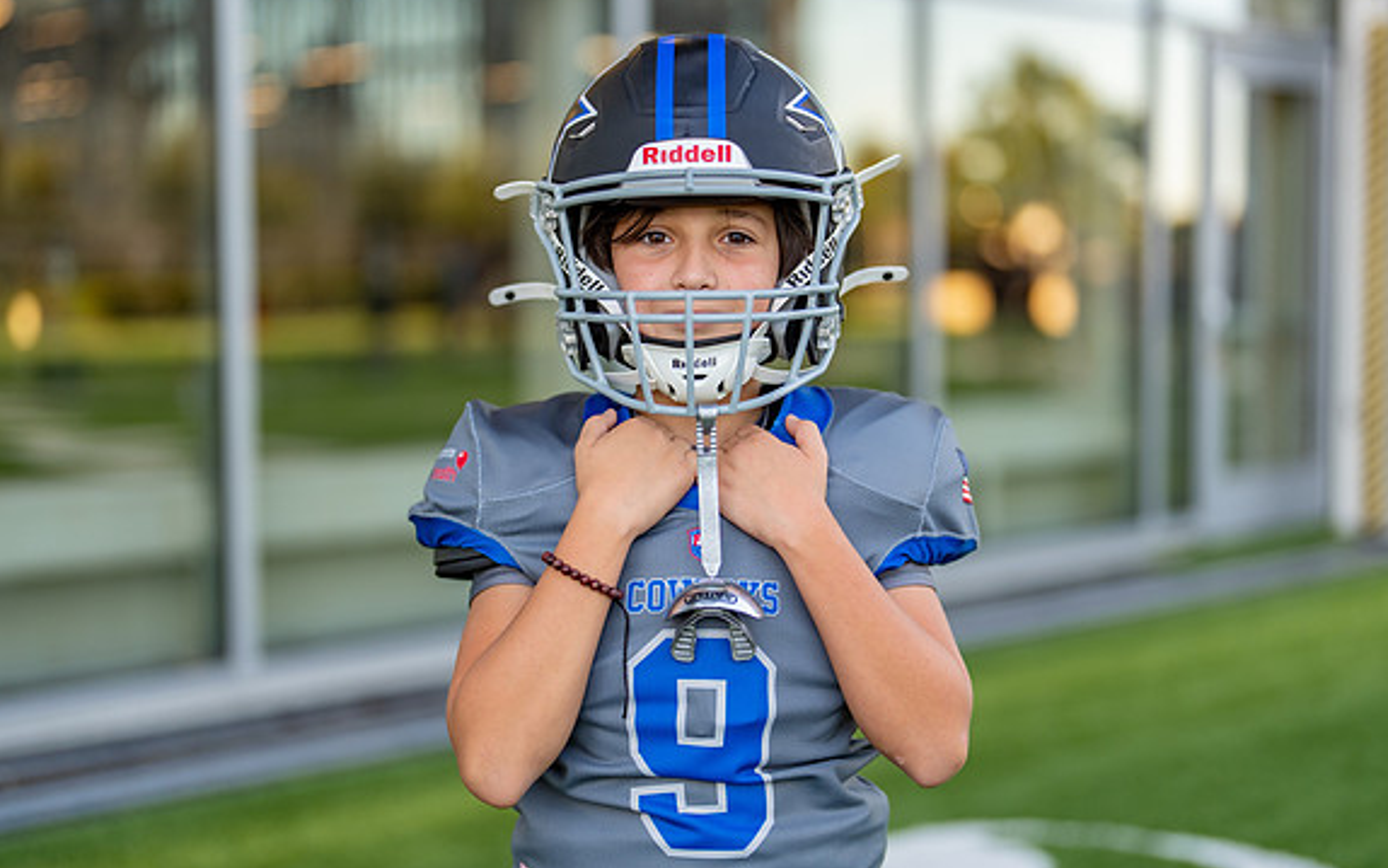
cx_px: 699
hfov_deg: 35.7
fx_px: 2157
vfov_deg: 22.8
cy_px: 426
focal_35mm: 57
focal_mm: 50
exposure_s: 1/640
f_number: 1.2
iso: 100
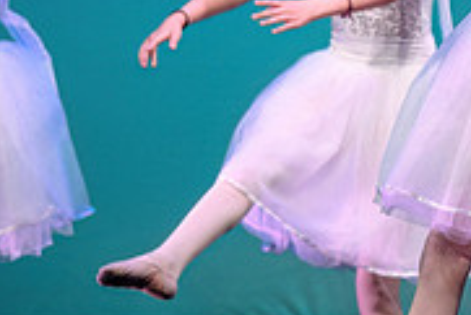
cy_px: 176
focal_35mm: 646
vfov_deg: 2.1
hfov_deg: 3.2
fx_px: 8458
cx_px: 244
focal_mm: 185
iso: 1600
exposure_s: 1/800
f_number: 2.8
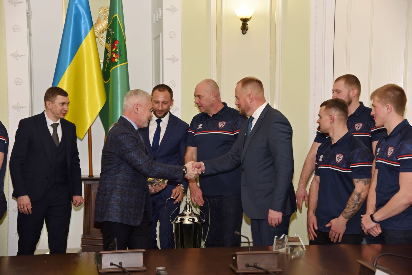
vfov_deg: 20.6
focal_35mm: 66
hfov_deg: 30.5
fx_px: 756
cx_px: 206
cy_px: 138
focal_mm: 66
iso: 1000
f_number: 5
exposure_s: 1/200
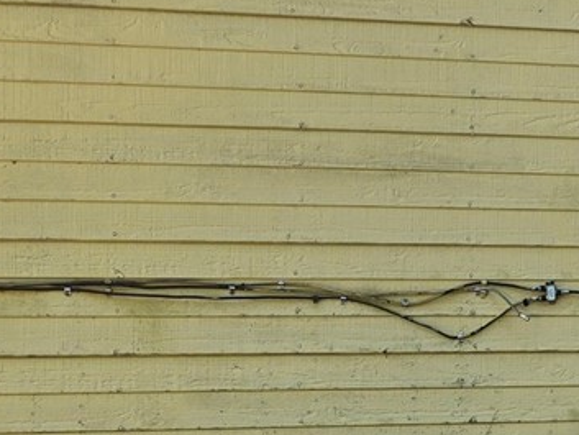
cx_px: 1161
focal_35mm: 125
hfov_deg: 13.5
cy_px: 277
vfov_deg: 11.9
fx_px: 2092
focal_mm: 6.3
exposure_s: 1/180
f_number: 1.7
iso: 32
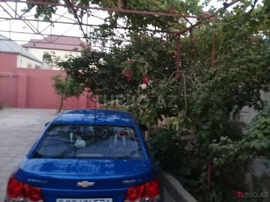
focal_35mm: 31
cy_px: 101
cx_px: 135
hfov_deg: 58.4
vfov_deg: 45.4
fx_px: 242
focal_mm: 3.3
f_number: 2.2
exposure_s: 1/17
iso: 400
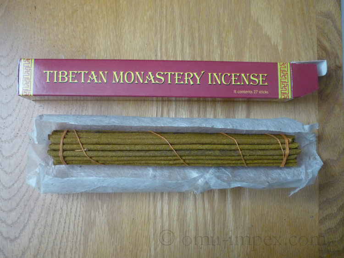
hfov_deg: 55.3
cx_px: 172
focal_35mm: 33
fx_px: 328
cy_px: 129
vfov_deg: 43.0
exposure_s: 1/20
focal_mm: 5.5
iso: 400
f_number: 2.8
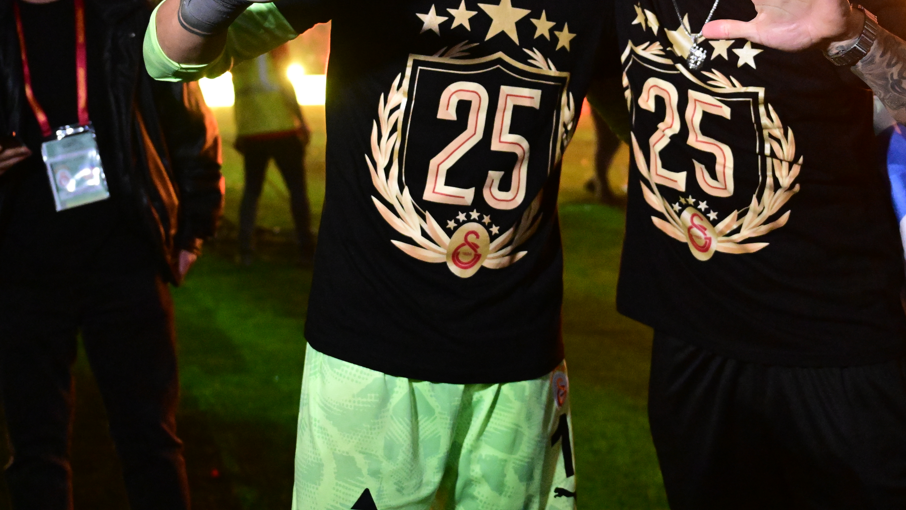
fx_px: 1345
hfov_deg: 37.1
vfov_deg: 21.0
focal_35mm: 56
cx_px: 520
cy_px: 59
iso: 10000
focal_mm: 30
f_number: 2.8
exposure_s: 1/400
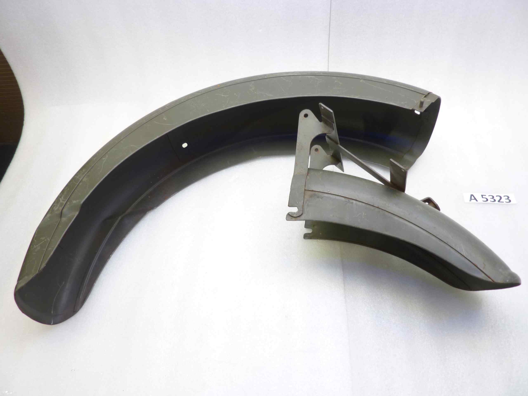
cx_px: 264
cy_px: 198
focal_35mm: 25
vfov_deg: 54.9
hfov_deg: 69.4
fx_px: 381
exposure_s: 1/8
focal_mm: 4.1
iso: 80
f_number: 3.3
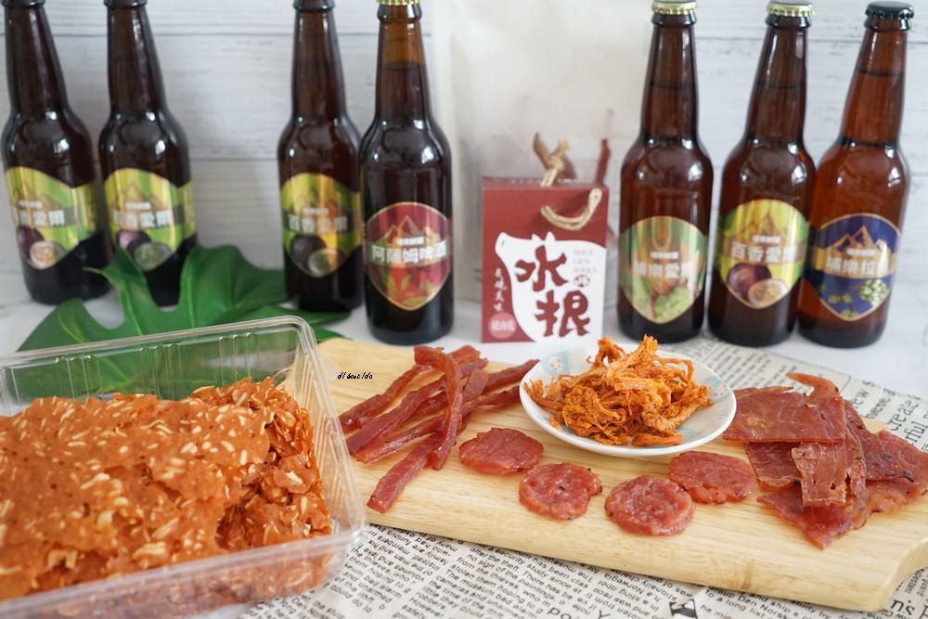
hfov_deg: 47.4
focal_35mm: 41
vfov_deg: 32.6
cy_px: 310
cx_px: 464
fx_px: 1057
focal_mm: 41
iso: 800
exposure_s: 1/60
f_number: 4
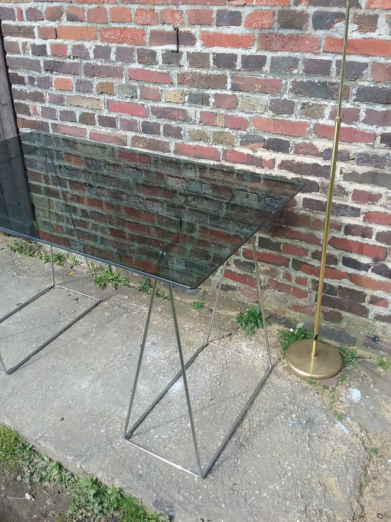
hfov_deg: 45.4
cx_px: 196
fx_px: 467
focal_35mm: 31
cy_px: 261
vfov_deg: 58.4
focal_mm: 3.3
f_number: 2.2
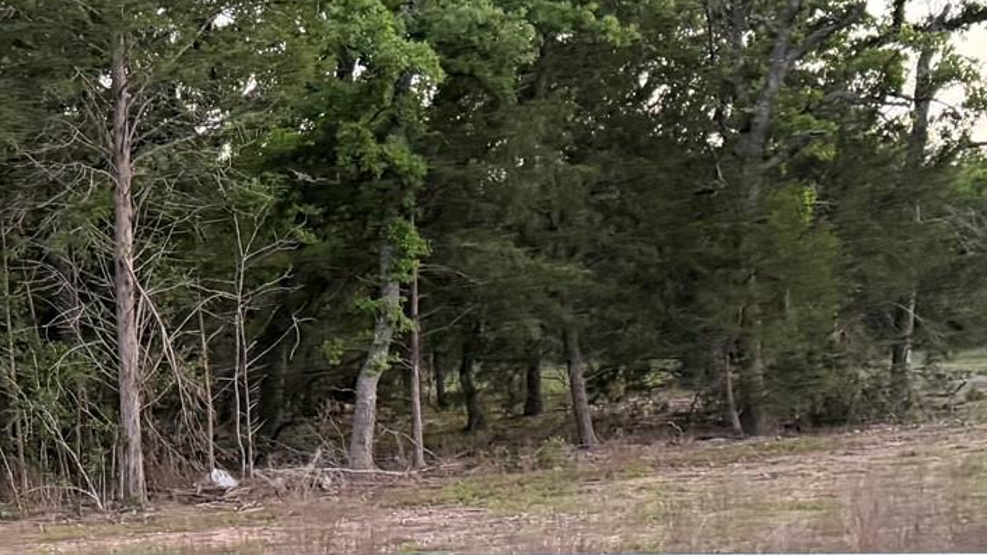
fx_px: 1988
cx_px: 84
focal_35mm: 76
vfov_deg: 15.6
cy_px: 548
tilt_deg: -6.0
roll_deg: +2.9
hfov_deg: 26.8
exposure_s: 1/60
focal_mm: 6.76
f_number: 1.78
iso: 400
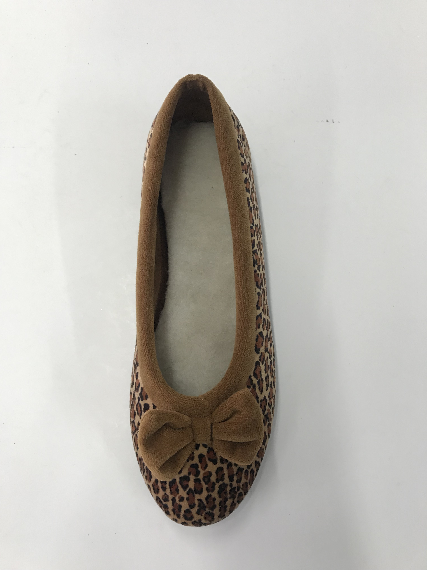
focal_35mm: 28
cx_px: 214
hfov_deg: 49.7
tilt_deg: -77.9
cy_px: 285
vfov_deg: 63.4
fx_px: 461
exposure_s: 1/33
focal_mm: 3.99
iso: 25
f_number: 1.8
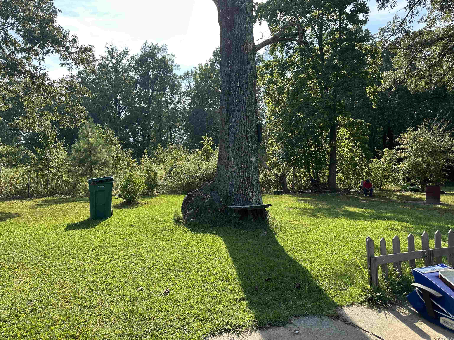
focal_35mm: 24
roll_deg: +0.8
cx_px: 227
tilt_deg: +0.3
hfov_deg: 71.6
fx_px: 315
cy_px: 170
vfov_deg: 56.8
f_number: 1.78
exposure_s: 1/1289
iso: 80
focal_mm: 6.86
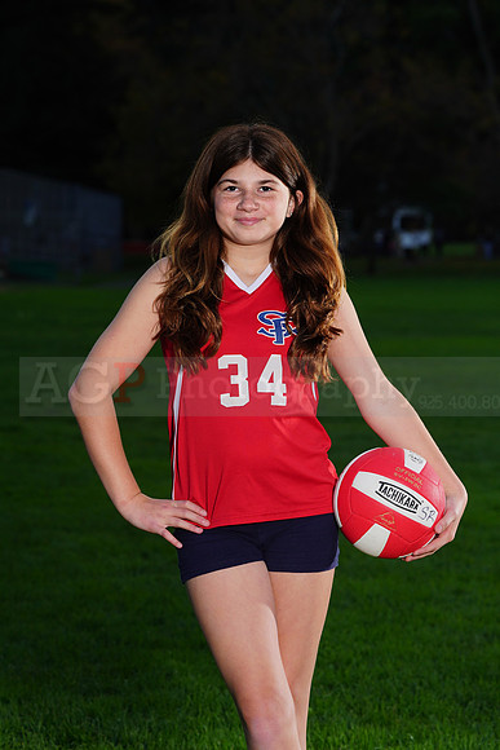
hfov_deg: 8.9
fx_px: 3206
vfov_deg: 13.3
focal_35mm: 154
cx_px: 250
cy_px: 375
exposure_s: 1/250
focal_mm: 154
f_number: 9
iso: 200
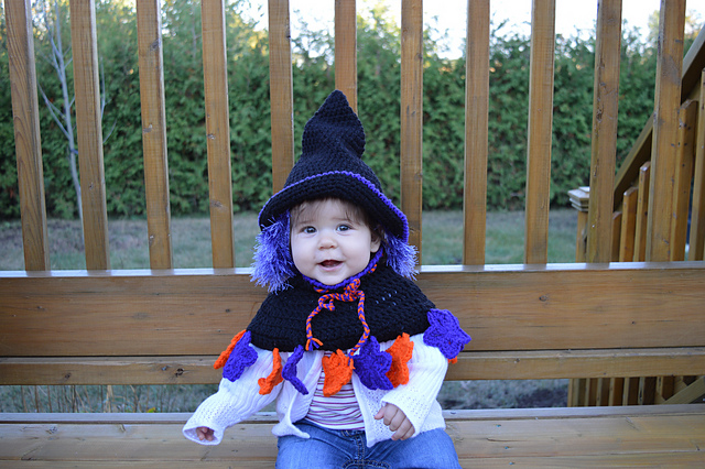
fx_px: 734
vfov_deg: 35.5
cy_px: 234
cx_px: 352
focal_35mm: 38
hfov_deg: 51.3
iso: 250
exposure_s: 1/125
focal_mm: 25
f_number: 4
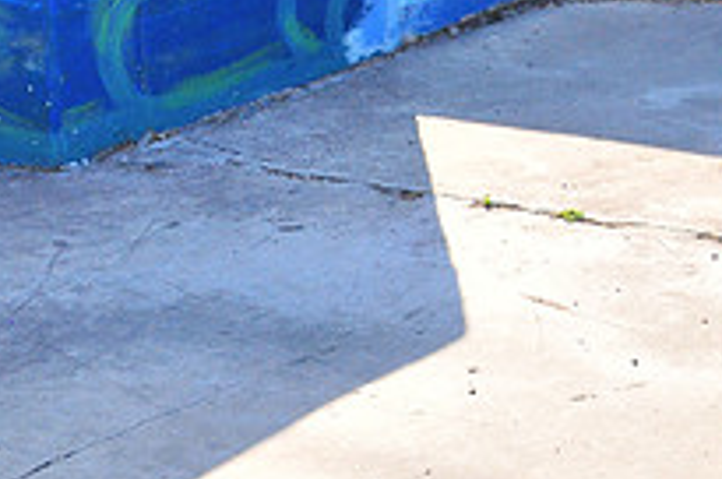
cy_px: -153
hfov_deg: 18.7
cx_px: 923
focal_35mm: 102
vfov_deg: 12.9
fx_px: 2042
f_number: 11
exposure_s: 1/500
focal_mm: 24
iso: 800
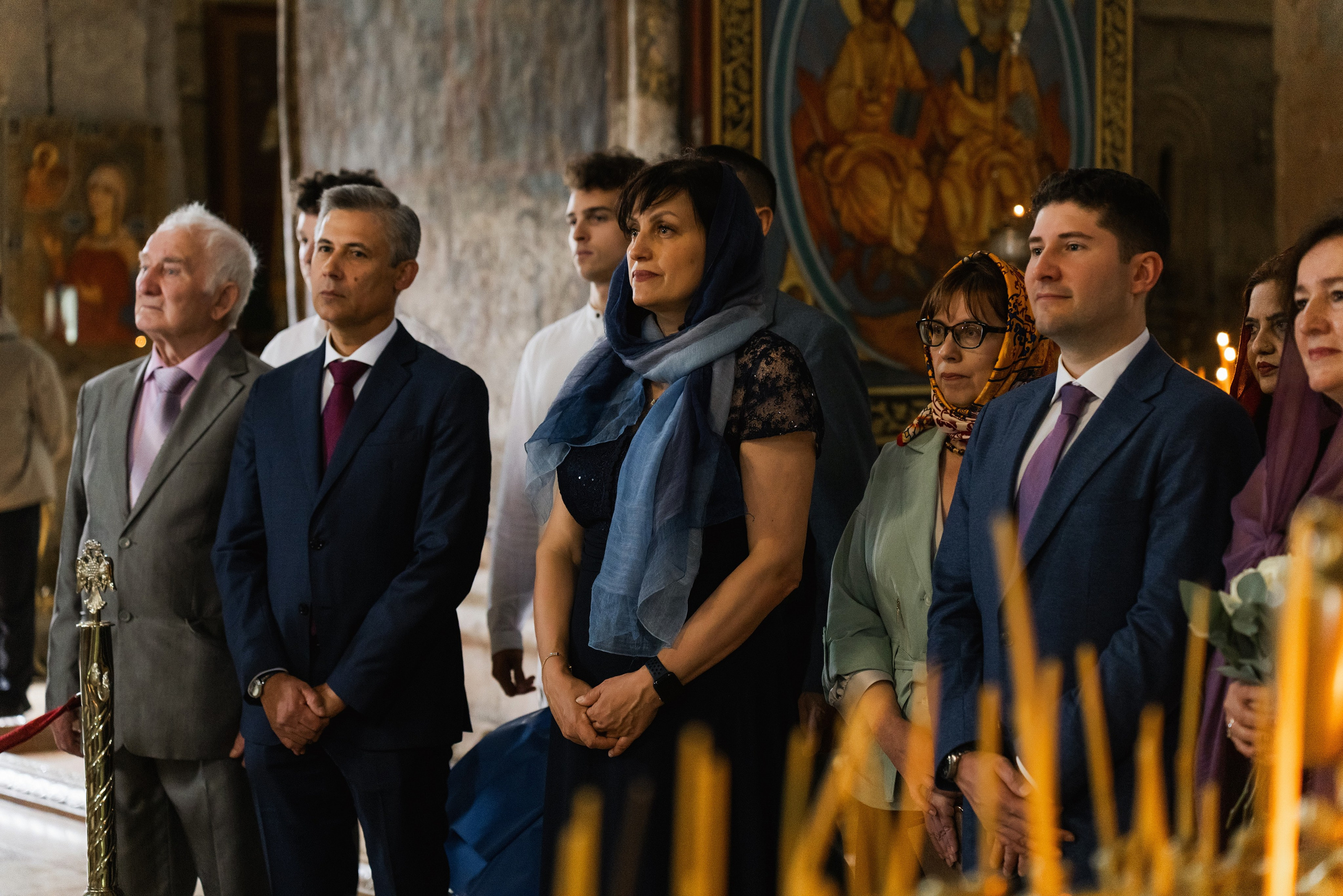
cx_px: 672
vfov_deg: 18.2
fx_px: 2798
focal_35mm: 75
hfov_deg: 27.0
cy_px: 448
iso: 4000
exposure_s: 1/100
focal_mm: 75
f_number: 3.2
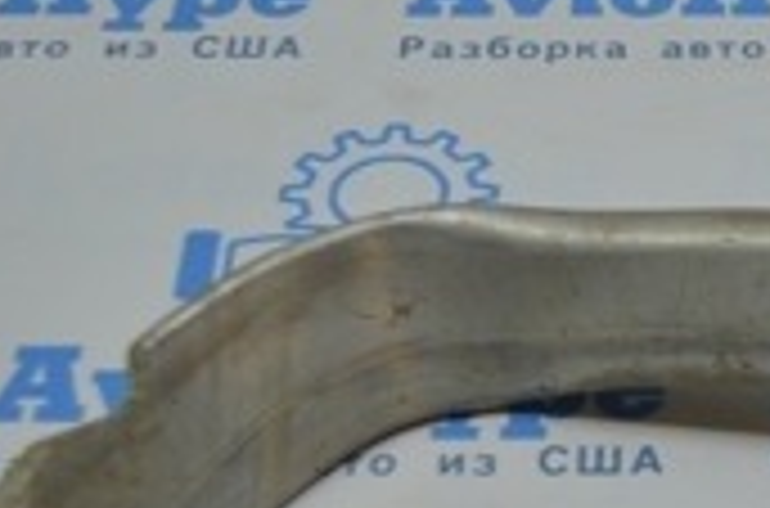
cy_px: 353
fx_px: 2880
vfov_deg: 10.1
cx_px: 928
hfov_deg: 14.7
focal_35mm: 135
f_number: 4
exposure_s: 1/200
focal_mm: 24
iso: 400
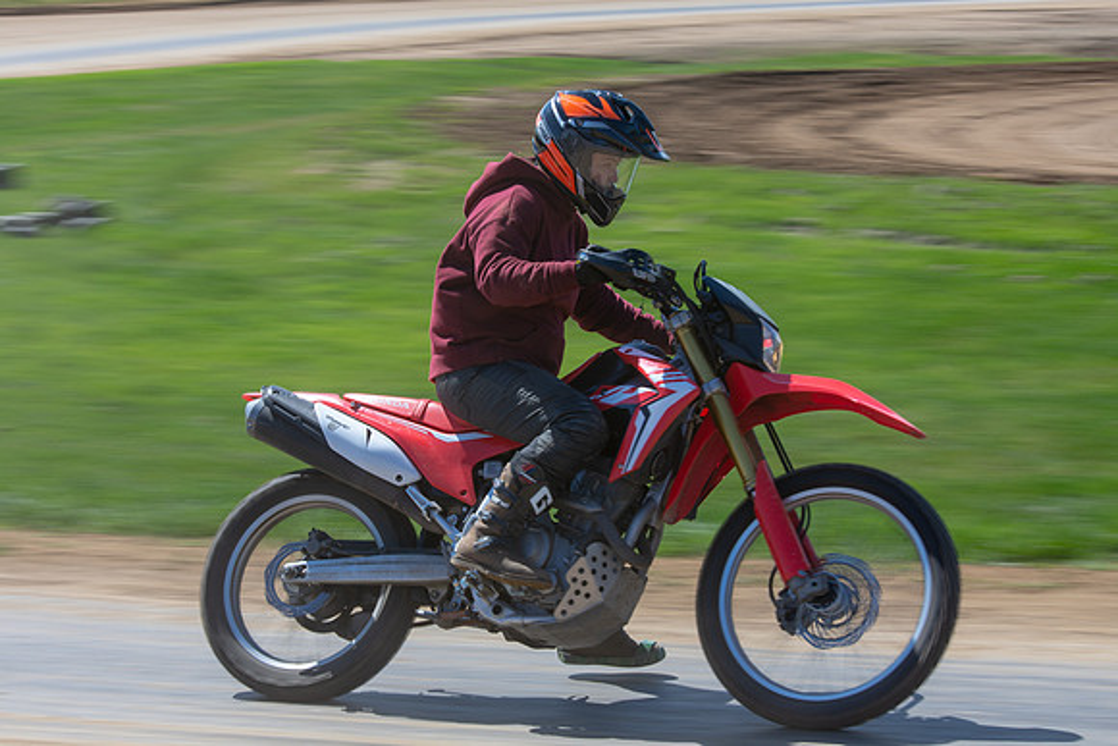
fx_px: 3634
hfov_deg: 17.5
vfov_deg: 11.7
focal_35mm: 117
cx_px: 559
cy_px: 373
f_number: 9
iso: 125
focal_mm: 78
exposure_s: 1/125
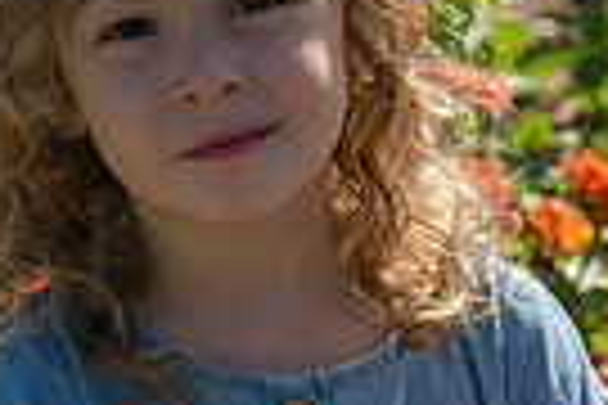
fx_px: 6164
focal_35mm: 365
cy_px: 479
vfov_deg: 3.8
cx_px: 491
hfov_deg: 5.6
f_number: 6.3
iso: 400
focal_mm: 85
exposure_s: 1/1250
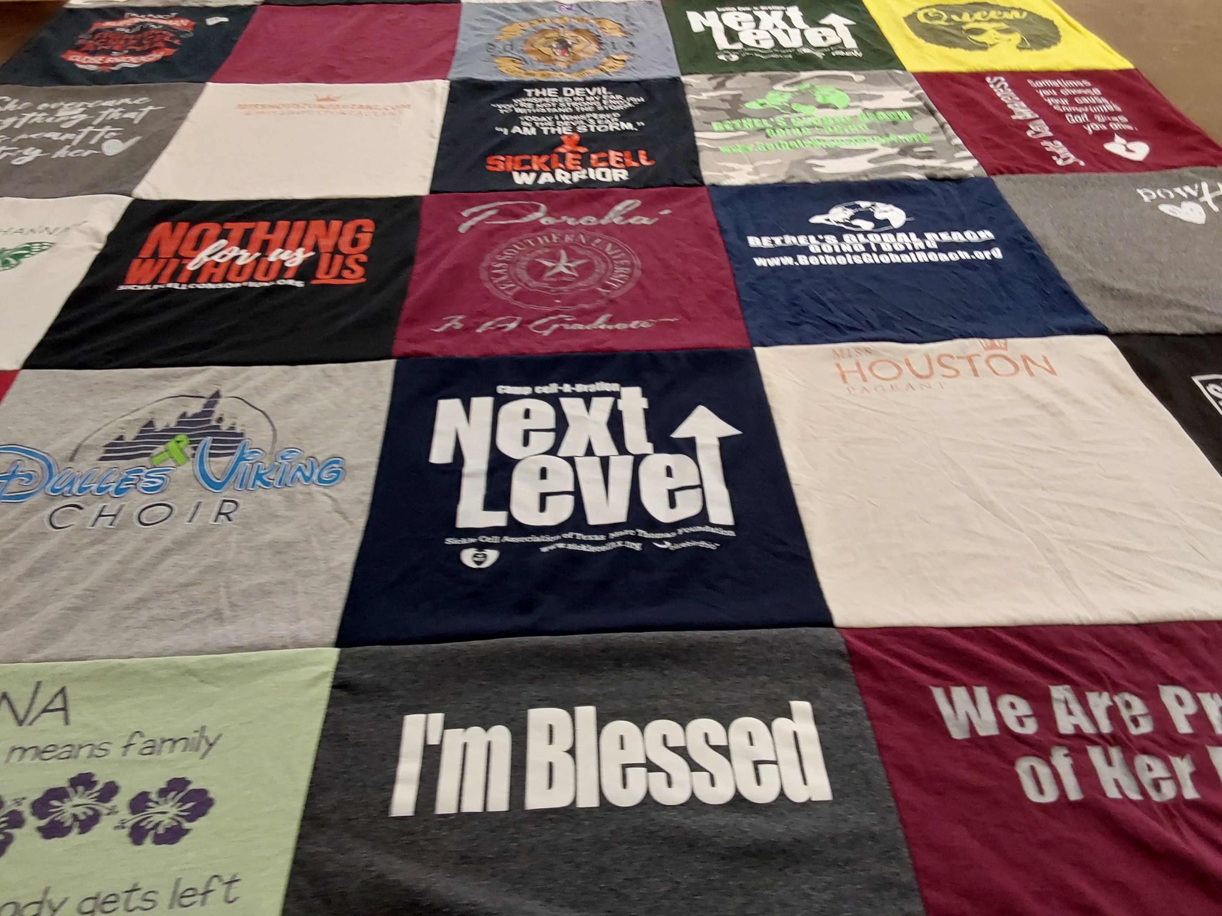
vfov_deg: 49.7
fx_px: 988
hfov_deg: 63.4
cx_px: 611
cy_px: 458
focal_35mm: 28
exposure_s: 1/60
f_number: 1.9
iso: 125
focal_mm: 2.91
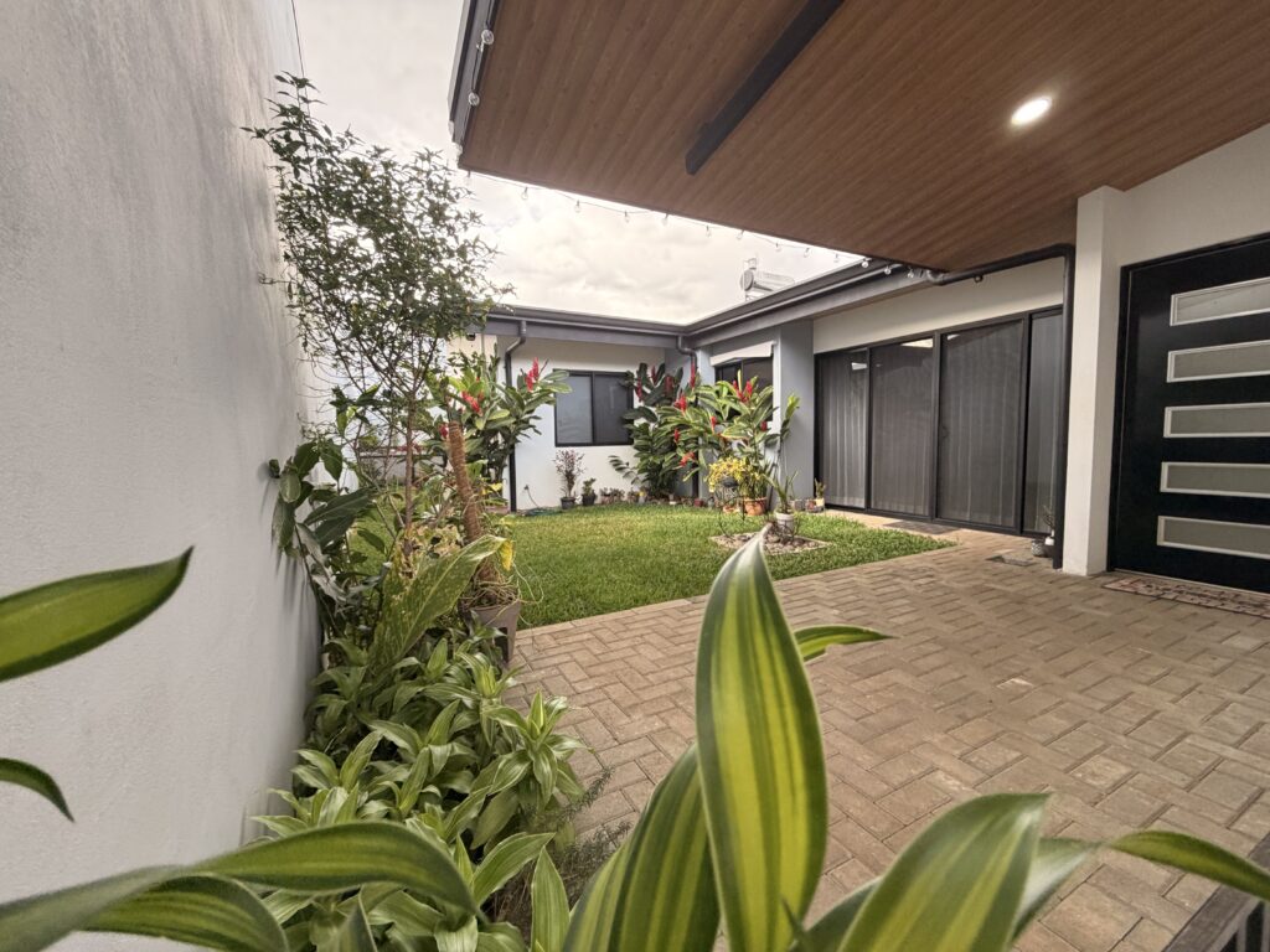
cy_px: 476
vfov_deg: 85.7
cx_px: 635
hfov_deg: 102.1
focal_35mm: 14
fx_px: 514
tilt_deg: -2.6
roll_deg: +2.3
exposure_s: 1/121
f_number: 2.2
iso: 200
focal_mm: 2.22
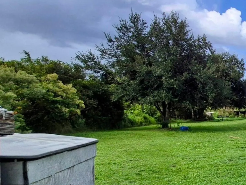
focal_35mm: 34
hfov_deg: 38.8
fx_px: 242
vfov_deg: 41.1
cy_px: 127
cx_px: 298
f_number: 2.2
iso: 40
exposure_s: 1/2800
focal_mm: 1.74
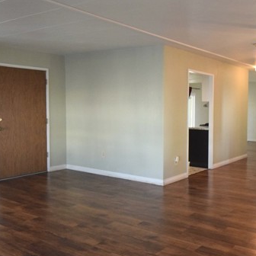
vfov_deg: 48.4
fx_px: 284
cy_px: 125
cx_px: 229
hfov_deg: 44.3
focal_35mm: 34
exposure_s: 1/500
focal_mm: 14
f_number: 3.5
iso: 3200
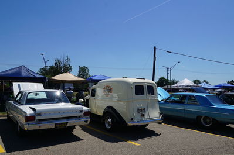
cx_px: 117
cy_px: 78
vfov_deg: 47.8
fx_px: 175
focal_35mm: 27
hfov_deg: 67.4
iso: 100
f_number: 10
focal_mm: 18
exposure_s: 1/250
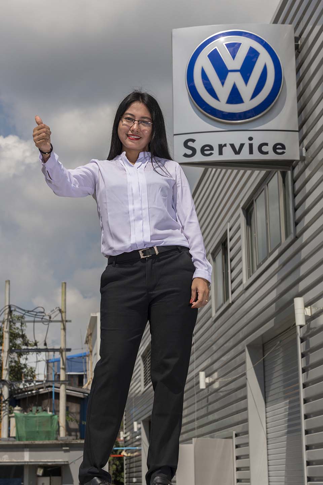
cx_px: 162
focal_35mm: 70
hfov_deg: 19.5
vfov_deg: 28.8
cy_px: 242
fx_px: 942
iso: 80
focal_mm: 70
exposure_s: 1/200
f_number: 10
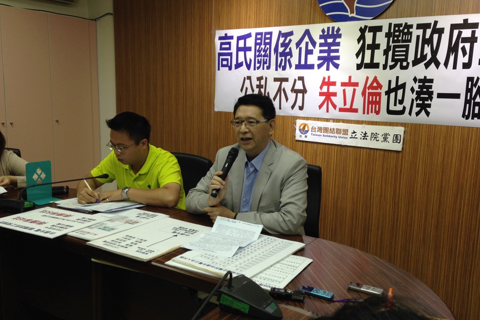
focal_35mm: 35
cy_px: 158
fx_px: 467
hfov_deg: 54.4
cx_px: 243
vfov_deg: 37.8
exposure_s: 1/40
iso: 64
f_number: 2.4
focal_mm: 4.12
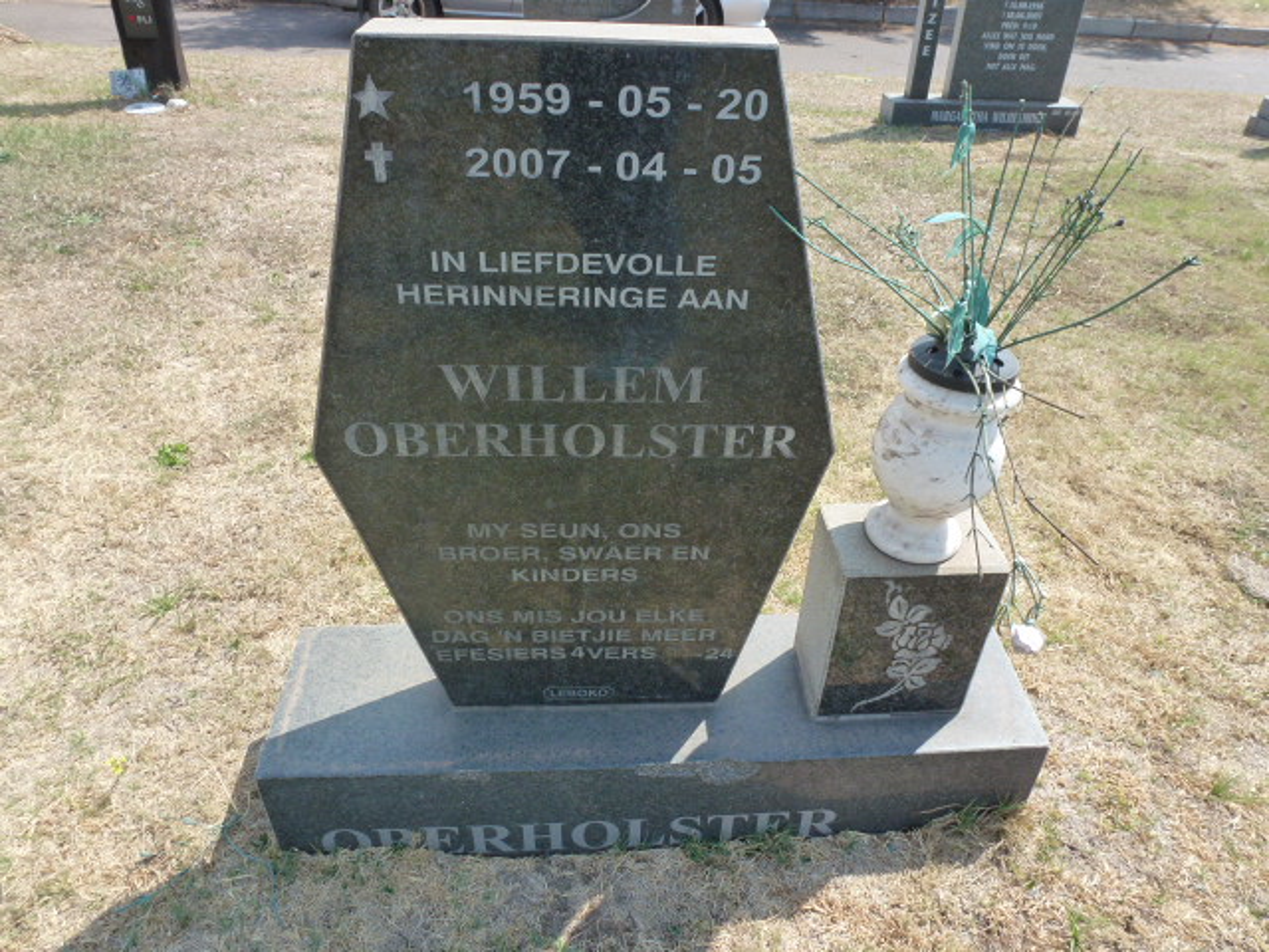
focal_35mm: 24
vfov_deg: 56.8
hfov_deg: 71.6
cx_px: 634
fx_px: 880
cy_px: 476
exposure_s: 1/320
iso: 160
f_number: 4
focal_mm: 4.3
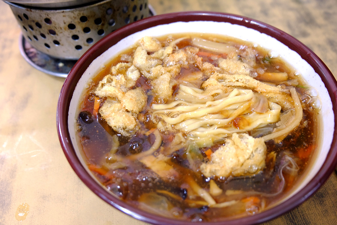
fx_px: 281
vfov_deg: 43.7
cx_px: 168
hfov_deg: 61.9
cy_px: 112
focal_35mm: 30
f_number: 3.8
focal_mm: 20.1
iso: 800
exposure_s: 1/12
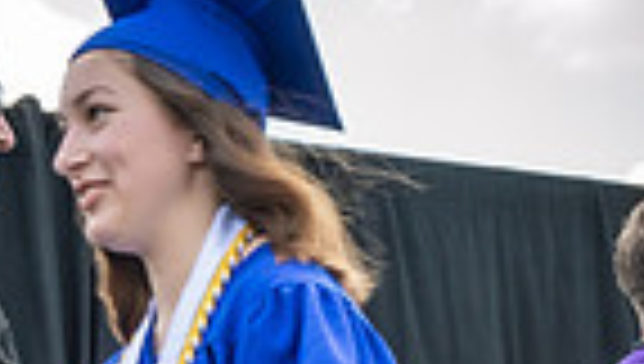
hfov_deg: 11.3
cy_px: 831
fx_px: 3250
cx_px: 283
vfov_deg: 6.2
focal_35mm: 190
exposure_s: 1/200
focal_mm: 22
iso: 200
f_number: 7.1
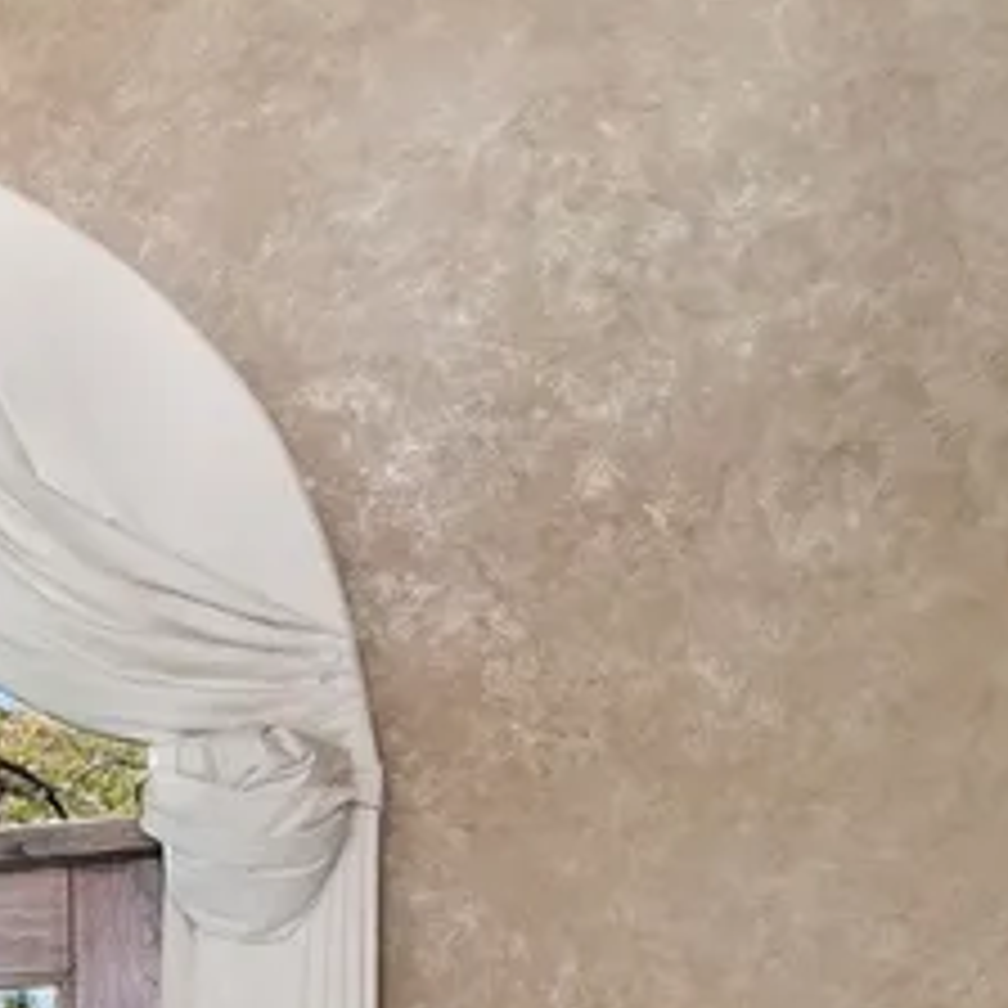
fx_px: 2833
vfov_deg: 18.7
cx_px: -1994
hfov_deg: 11.5
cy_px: 1305
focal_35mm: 86
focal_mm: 14
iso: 640
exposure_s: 1/50
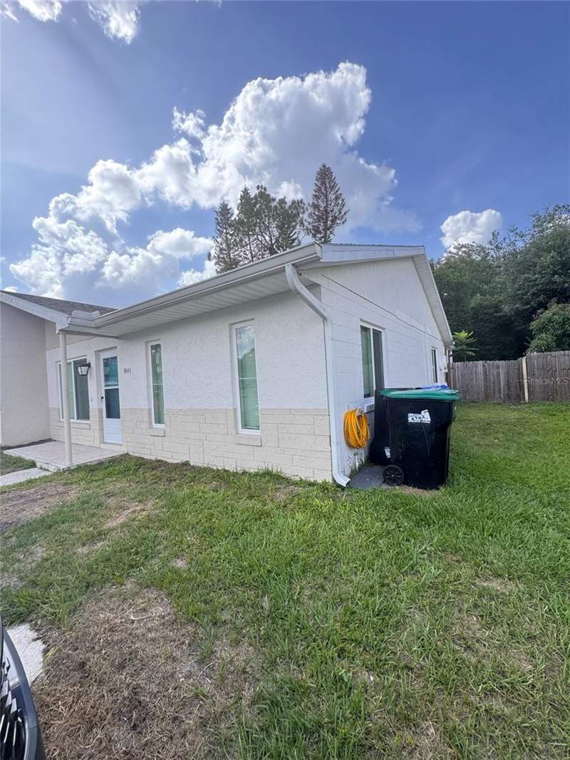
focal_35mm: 14
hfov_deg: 85.7
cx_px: 285
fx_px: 307
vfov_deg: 102.1
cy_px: 380
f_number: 2.2
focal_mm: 2.22
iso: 40
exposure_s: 1/399
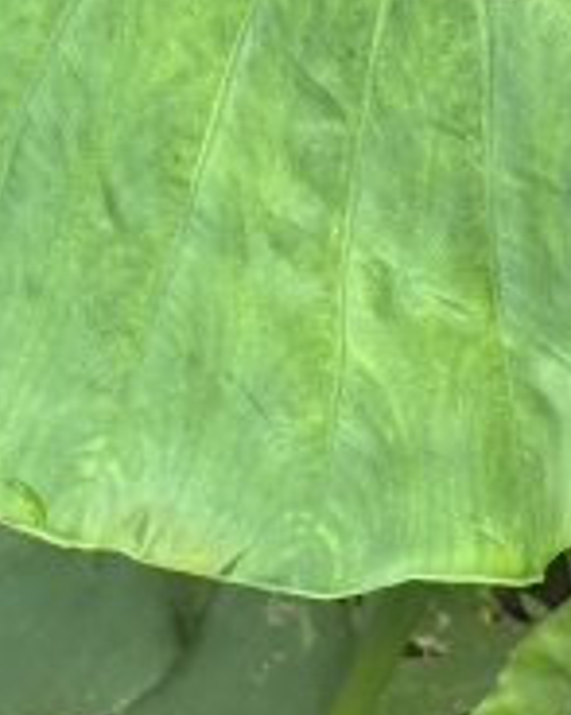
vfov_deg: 11.8
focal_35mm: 153
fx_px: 3235
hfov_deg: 10.0
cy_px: -492
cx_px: 50
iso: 640
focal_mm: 6.98
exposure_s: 1/929
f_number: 2
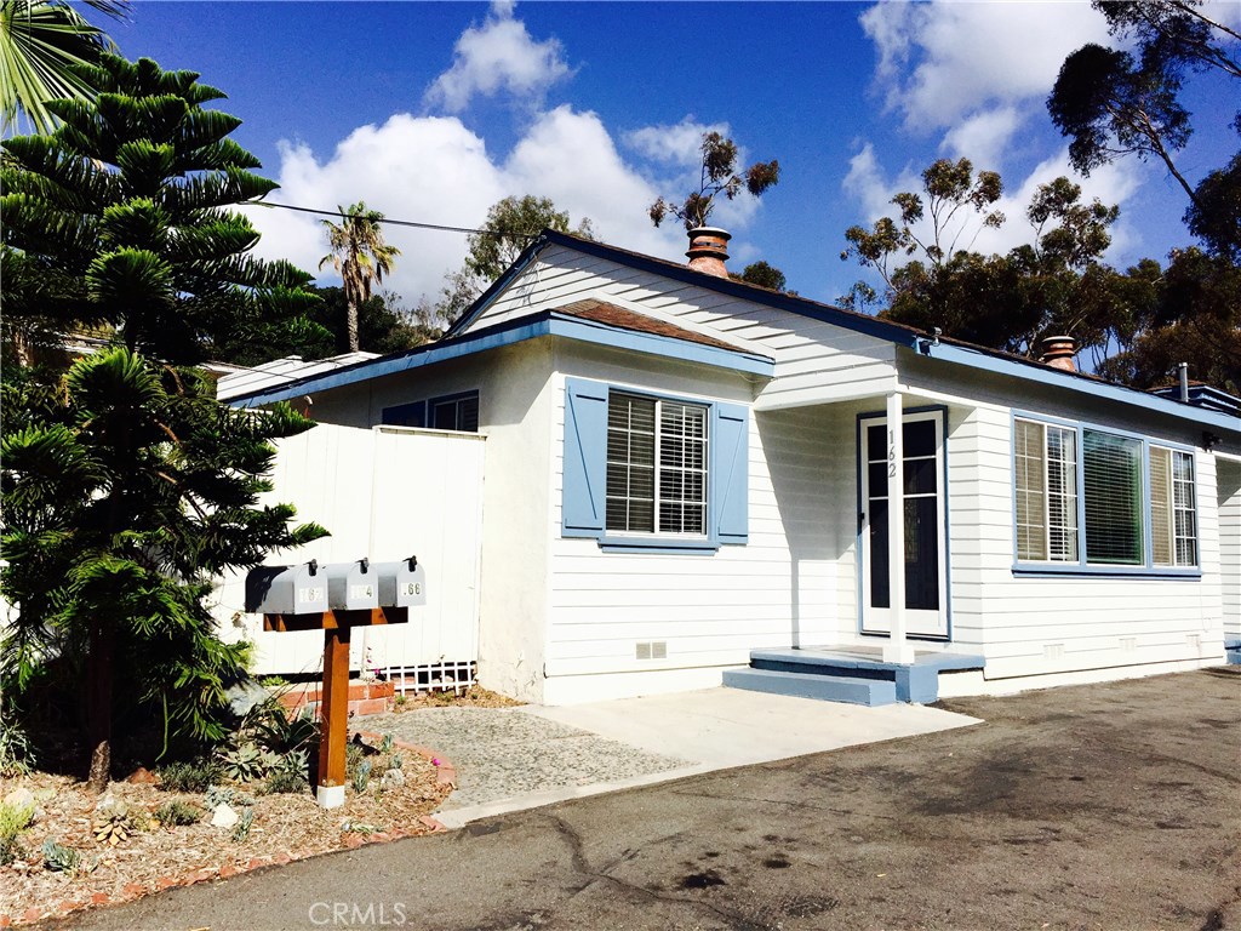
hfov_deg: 61.7
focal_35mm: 29
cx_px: 620
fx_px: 1040
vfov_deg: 48.2
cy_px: 466
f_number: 2.2
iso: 32
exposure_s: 1/6623
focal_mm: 4.15
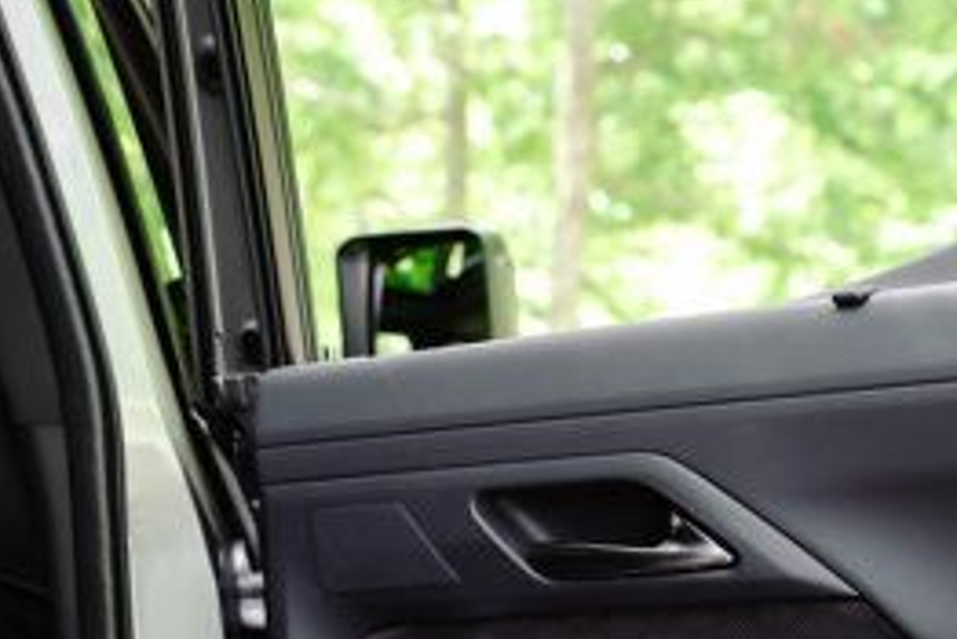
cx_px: 785
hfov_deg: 24.0
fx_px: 2208
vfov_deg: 15.9
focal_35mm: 83
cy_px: 754
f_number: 3.2
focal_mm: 34
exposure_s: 1/250
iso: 640
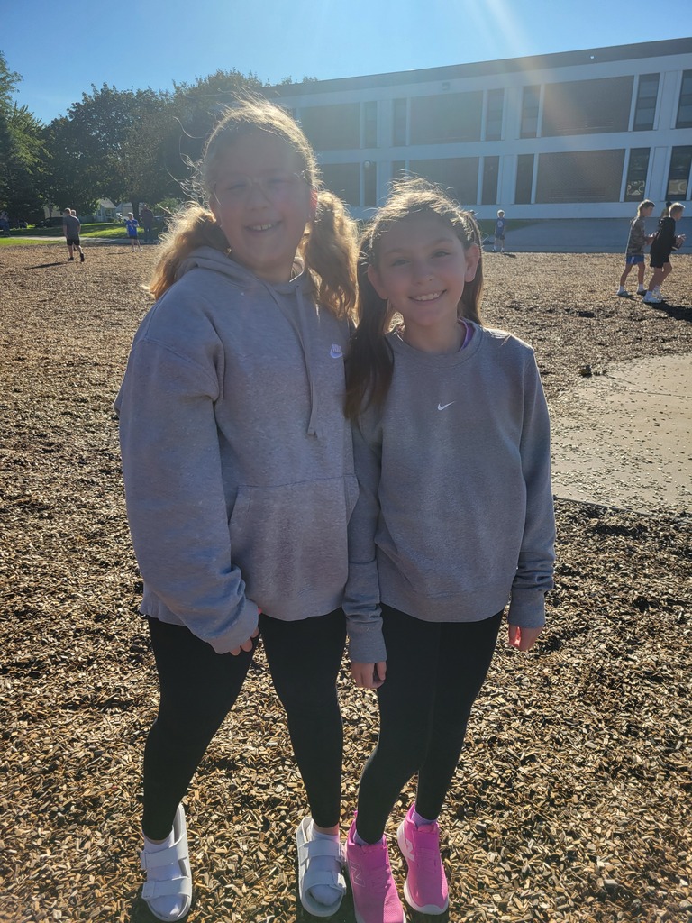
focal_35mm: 26
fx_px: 693
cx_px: 346
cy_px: 462
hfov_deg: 53.1
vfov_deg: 67.3
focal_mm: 5.4
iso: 40
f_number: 1.8
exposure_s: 1/2308
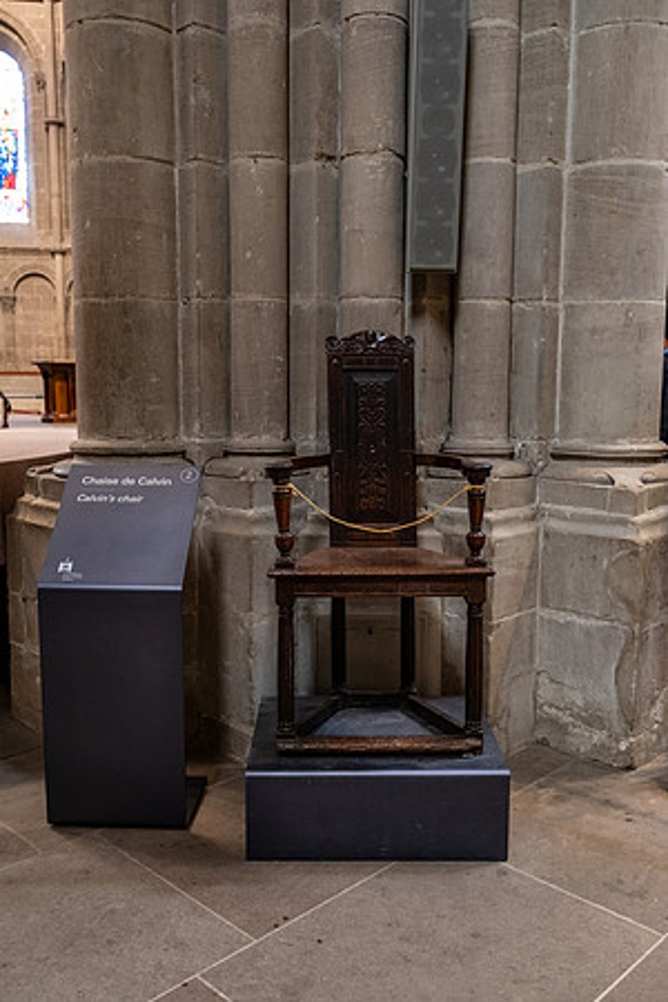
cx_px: 334
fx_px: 891
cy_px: 501
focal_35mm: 32
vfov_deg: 58.7
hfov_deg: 41.1
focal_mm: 21.3
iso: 1600
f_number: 2.8
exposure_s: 1/8
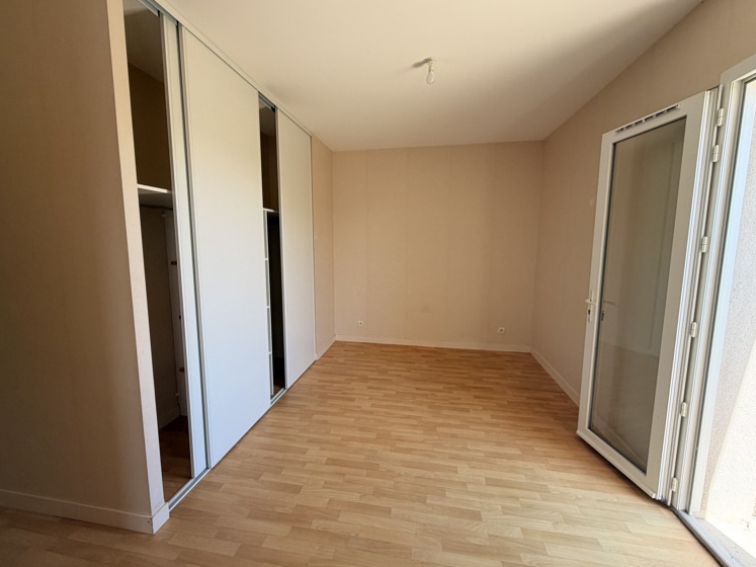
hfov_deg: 98.2
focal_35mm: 15
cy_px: 280
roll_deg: +0.3
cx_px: 370
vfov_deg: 81.7
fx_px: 328
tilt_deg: -7.2
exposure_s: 1/121
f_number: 2.2
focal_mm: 2.22
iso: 64
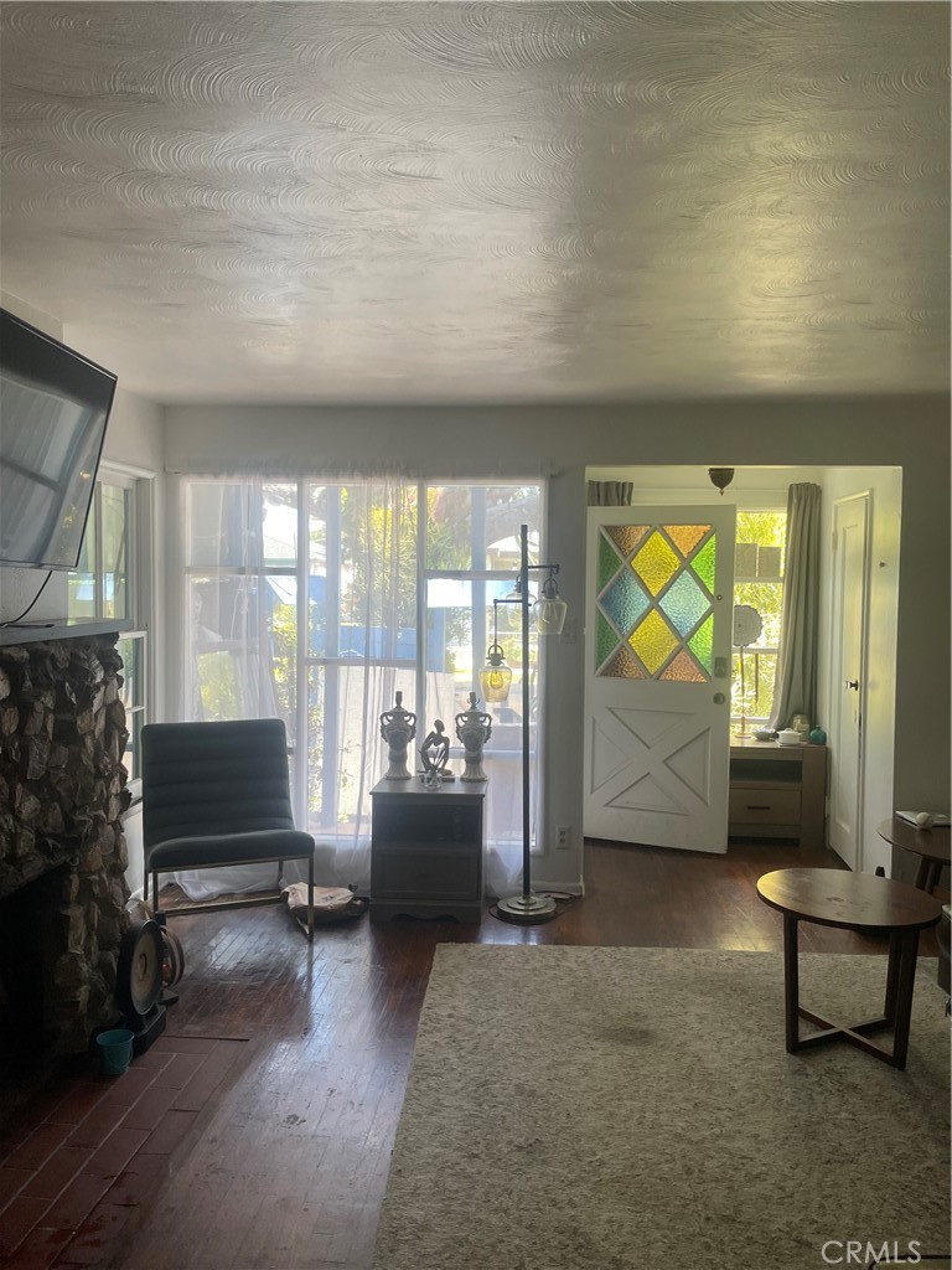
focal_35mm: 26
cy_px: 635
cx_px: 476
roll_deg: -0.4
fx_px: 953
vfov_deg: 67.3
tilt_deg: -1.9
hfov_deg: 53.1
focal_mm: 4.2
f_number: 1.6
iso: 80
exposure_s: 1/121
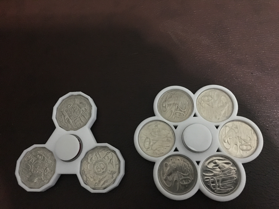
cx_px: 140
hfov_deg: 61.7
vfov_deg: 48.2
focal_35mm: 29
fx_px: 234
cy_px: 104
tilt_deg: -66.0
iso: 1000
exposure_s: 1/17
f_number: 2.2
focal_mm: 4.15
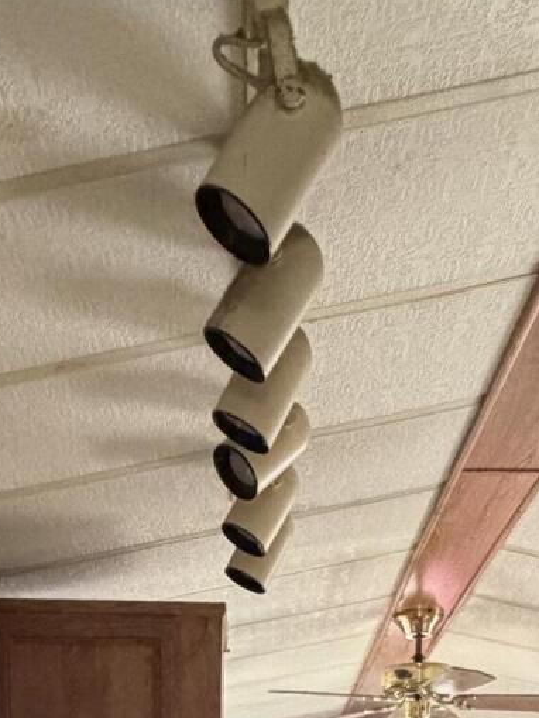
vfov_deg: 26.2
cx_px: 247
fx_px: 1141
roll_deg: -0.8
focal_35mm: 55
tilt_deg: -5.6
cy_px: 1058
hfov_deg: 26.6
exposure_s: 1/60
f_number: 2.2
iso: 500
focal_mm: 2.22
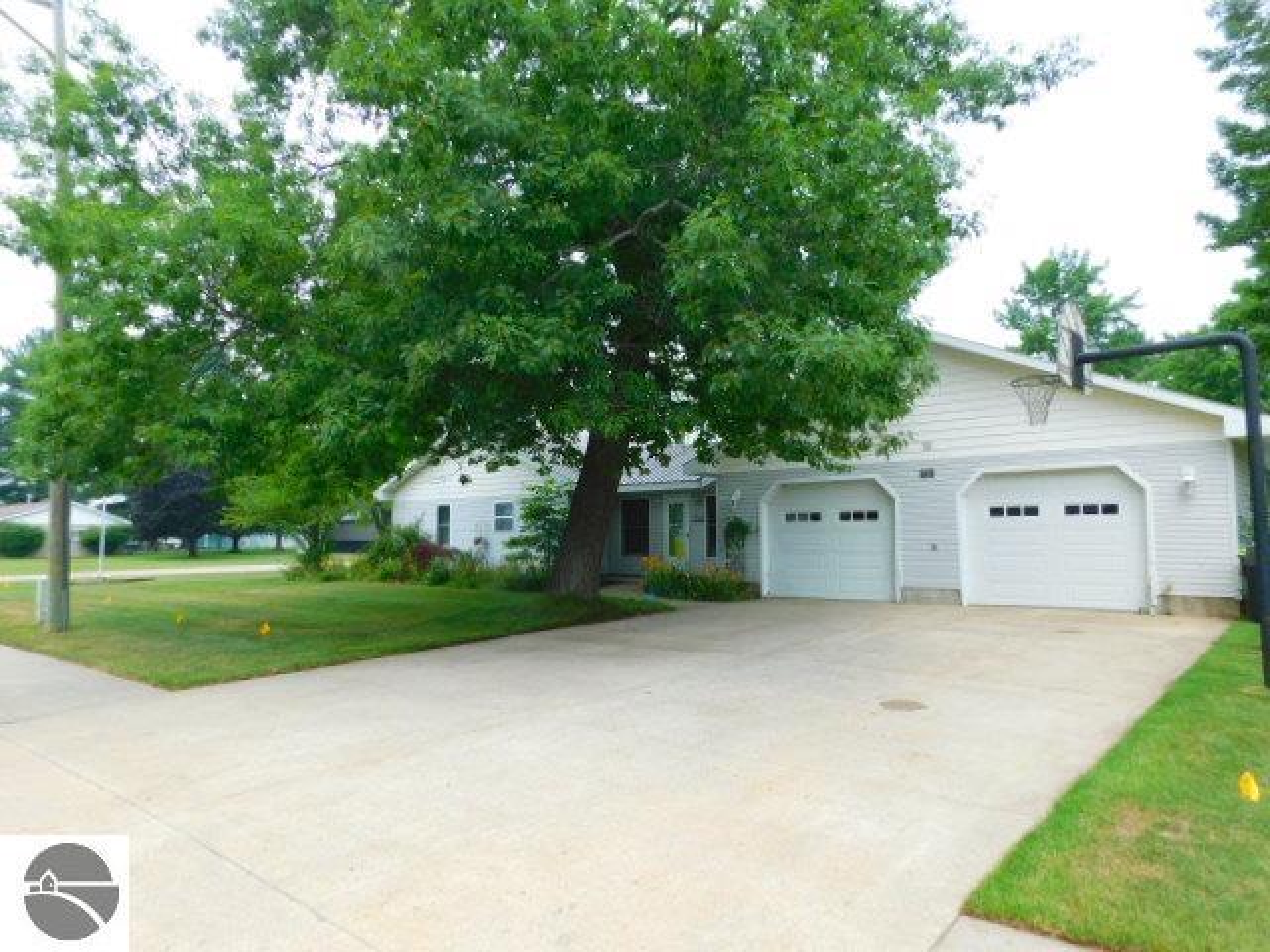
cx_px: 635
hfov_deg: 73.9
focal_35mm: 23
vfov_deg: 58.9
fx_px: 844
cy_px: 476
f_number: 3
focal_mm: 4
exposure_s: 1/640
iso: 125
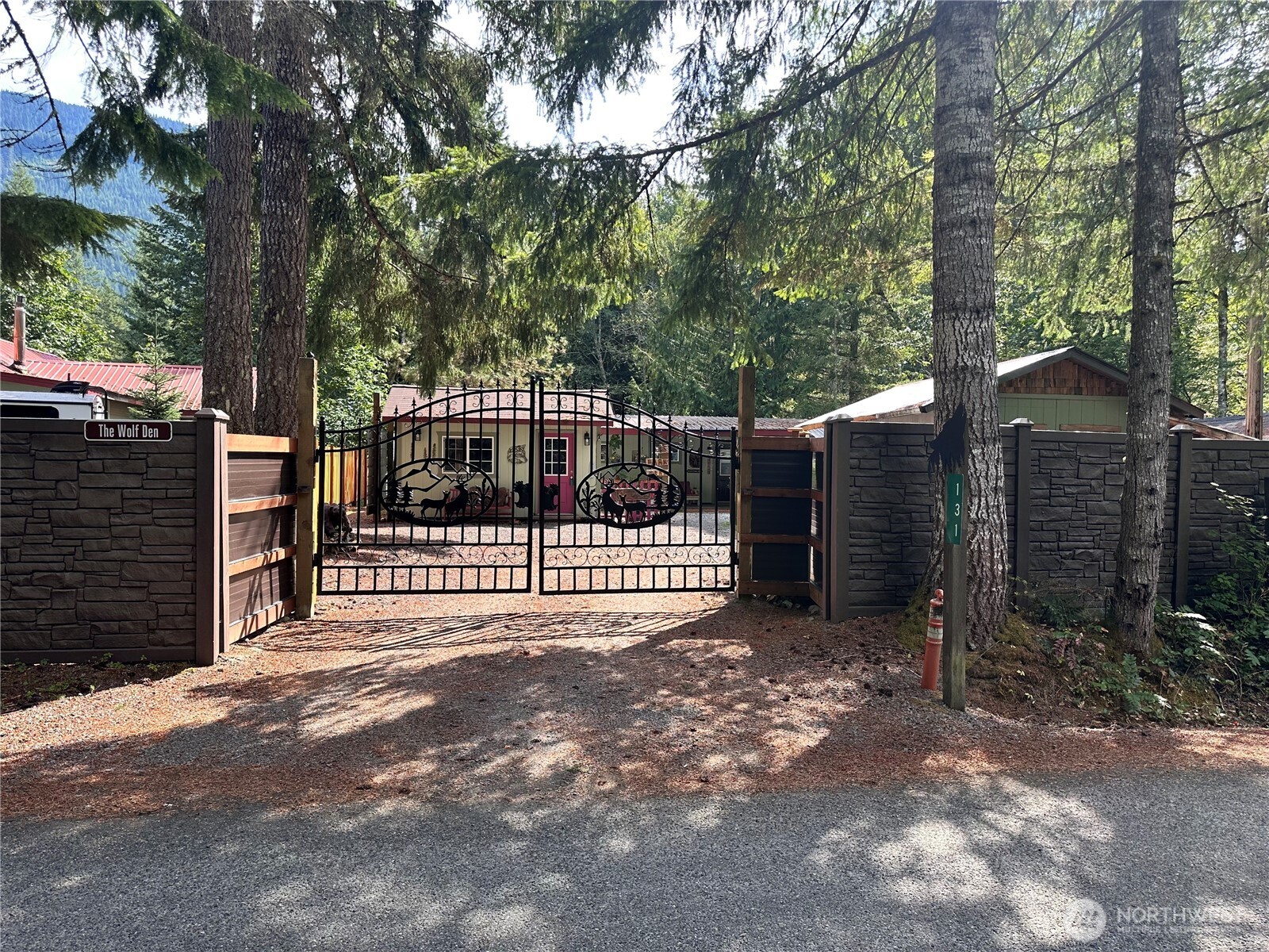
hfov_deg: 71.6
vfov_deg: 56.8
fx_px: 880
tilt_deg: -1.7
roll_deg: -0.9
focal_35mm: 24
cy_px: 476
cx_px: 634
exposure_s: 1/718
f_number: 1.78
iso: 80
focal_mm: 6.86
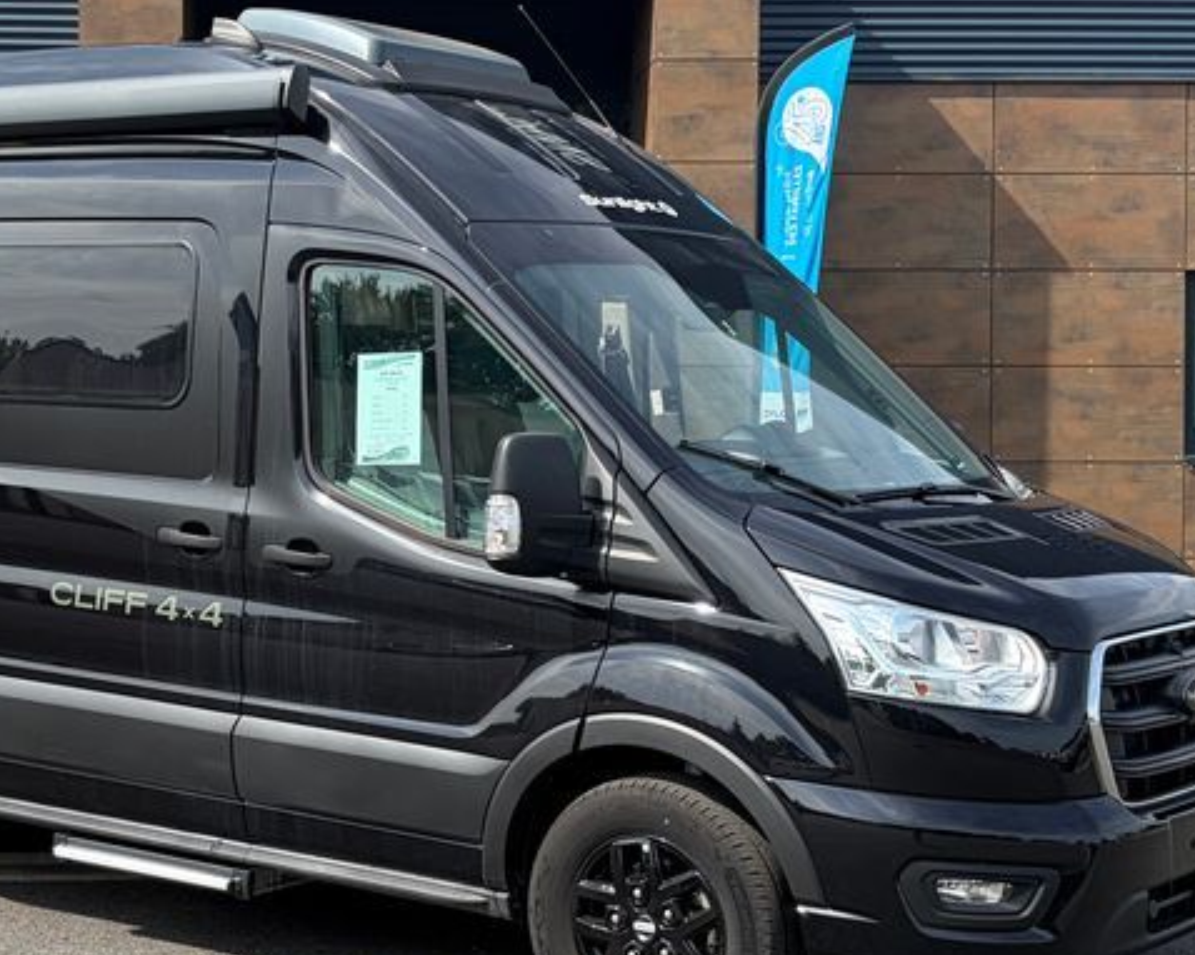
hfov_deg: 27.7
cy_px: 390
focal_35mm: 68
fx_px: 2404
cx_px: 372
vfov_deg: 22.4
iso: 50
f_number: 1.6
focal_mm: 5.96
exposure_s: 1/1626
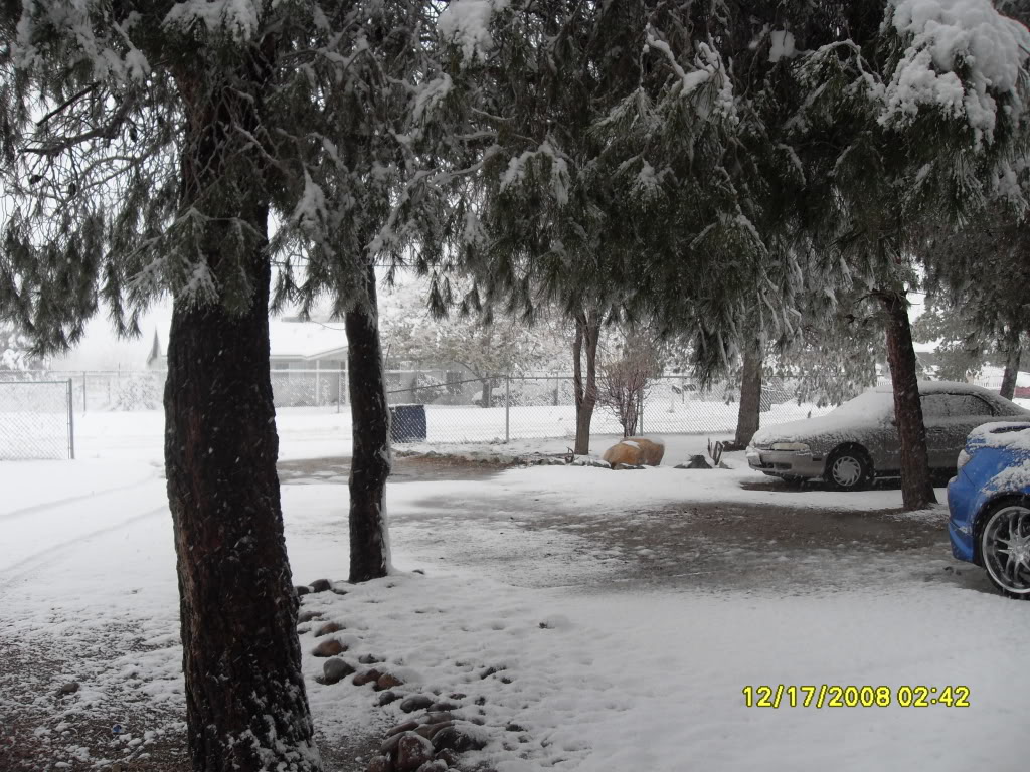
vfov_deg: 41.8
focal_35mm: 34
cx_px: 515
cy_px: 386
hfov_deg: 54.0
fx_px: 1012
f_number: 2.8
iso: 80
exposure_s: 1/250
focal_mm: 6.3
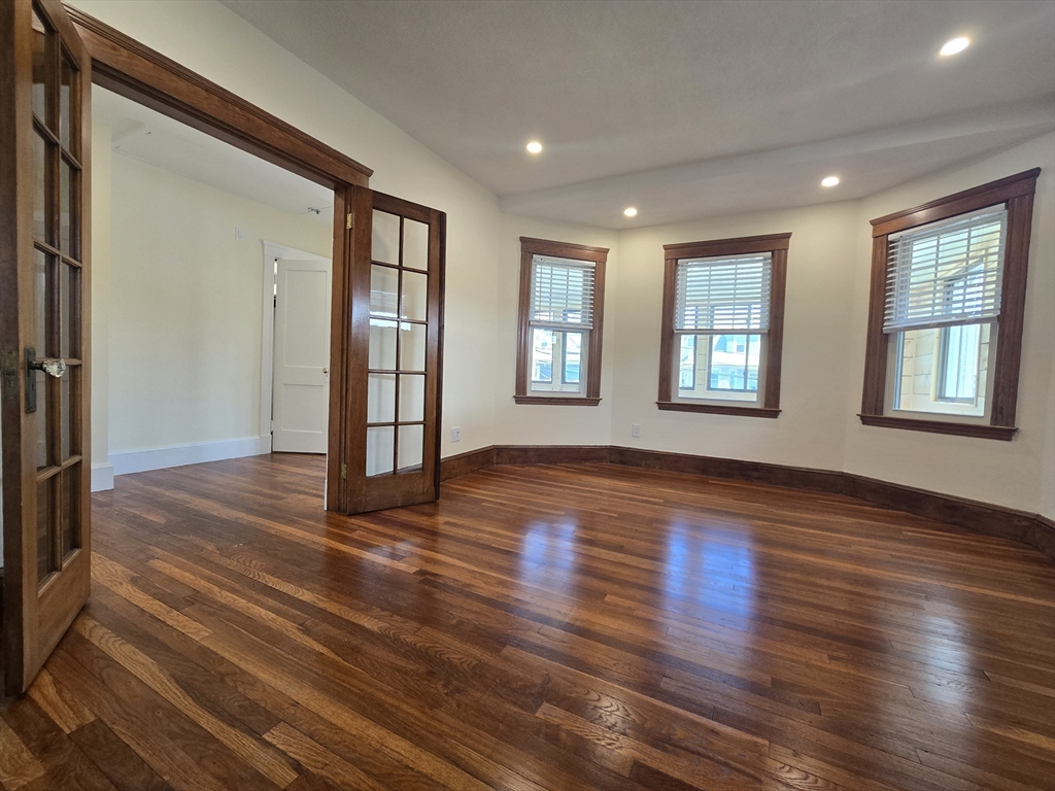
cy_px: 396
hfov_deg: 106.2
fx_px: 396
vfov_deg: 89.9
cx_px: 528
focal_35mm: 13
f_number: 2.2
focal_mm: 2.2
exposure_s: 1/60
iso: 100
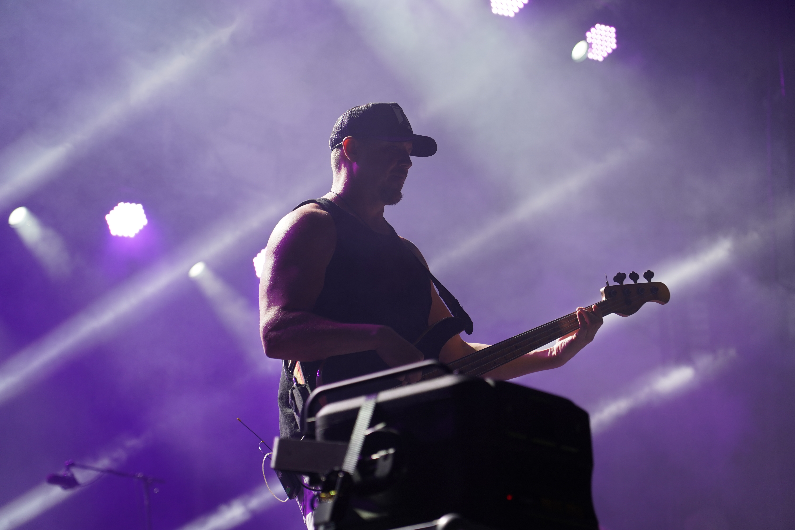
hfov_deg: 19.5
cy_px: 265
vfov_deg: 13.0
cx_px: 398
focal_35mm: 105
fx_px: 2319
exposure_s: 1/160
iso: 500
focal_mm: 105
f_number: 4
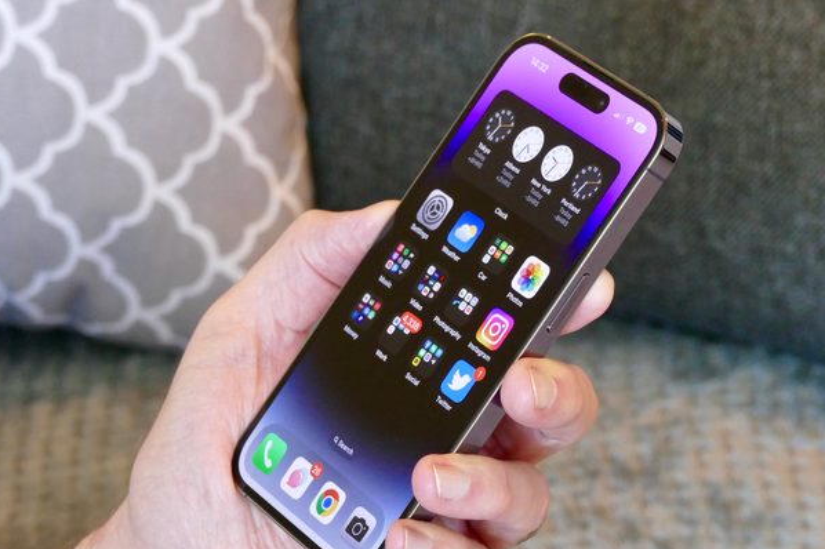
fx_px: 3367
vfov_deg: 9.3
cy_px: 320
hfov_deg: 14.0
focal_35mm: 147
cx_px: 417
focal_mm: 44.41
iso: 1600
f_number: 5
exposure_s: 1/25
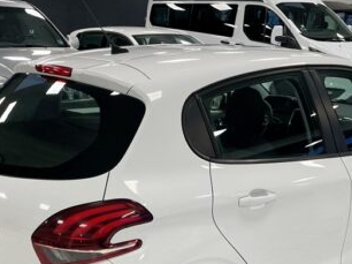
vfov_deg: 27.7
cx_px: 194
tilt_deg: -20.4
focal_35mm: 51
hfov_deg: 37.5
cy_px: 227
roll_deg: -2.0
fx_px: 518
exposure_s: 1/117
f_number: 1.6
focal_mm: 4.2
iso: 125
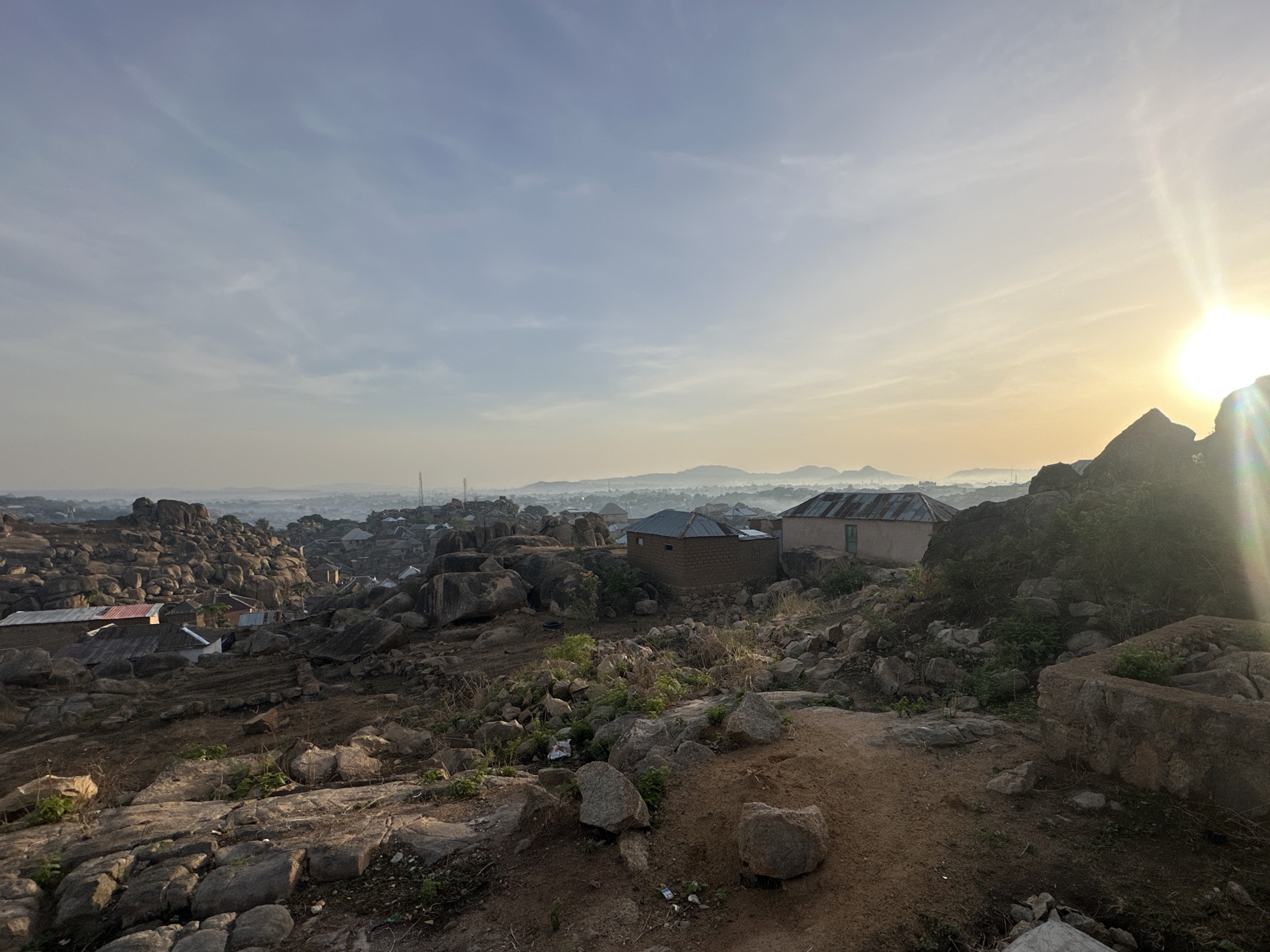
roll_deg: +0.7
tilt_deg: -5.9
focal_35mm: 18
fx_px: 660
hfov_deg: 87.1
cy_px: 542
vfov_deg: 71.2
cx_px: 731
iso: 50
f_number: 2.2
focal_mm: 2.22
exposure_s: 1/1795
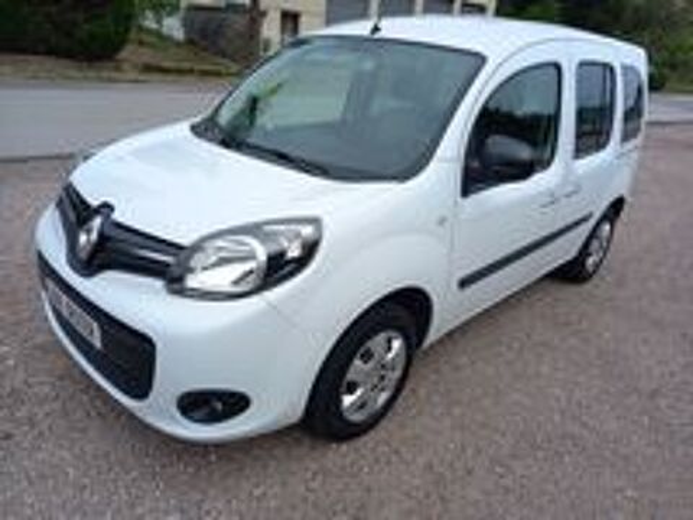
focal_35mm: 25
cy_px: 260
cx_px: 346
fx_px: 500
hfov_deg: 69.4
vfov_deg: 54.9
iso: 25
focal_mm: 4.6
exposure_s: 1/752
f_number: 2
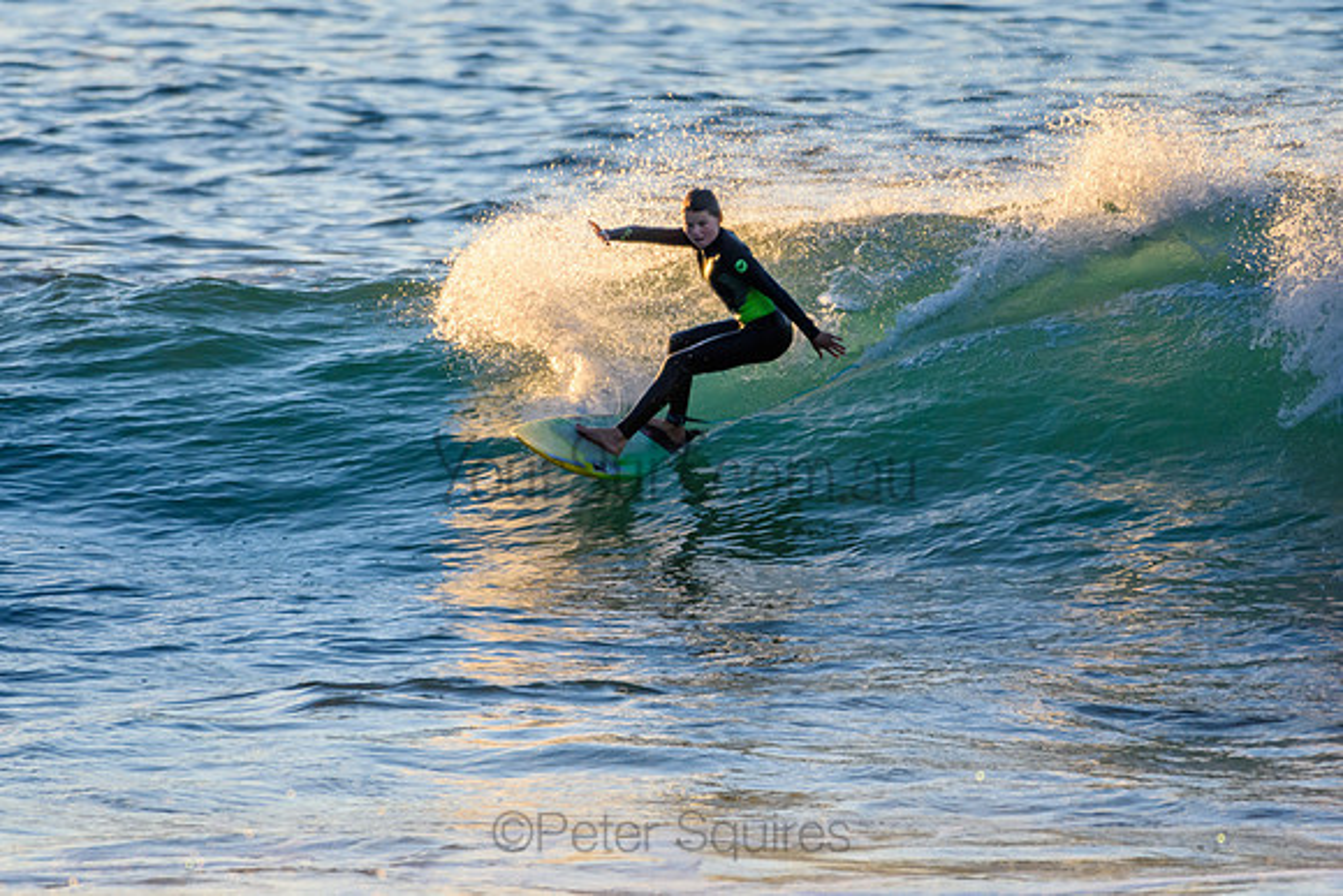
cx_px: 672
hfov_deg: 2.7
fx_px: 27984
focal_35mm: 750
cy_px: 448
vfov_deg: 1.8
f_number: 5.6
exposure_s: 1/1600
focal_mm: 500
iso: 800
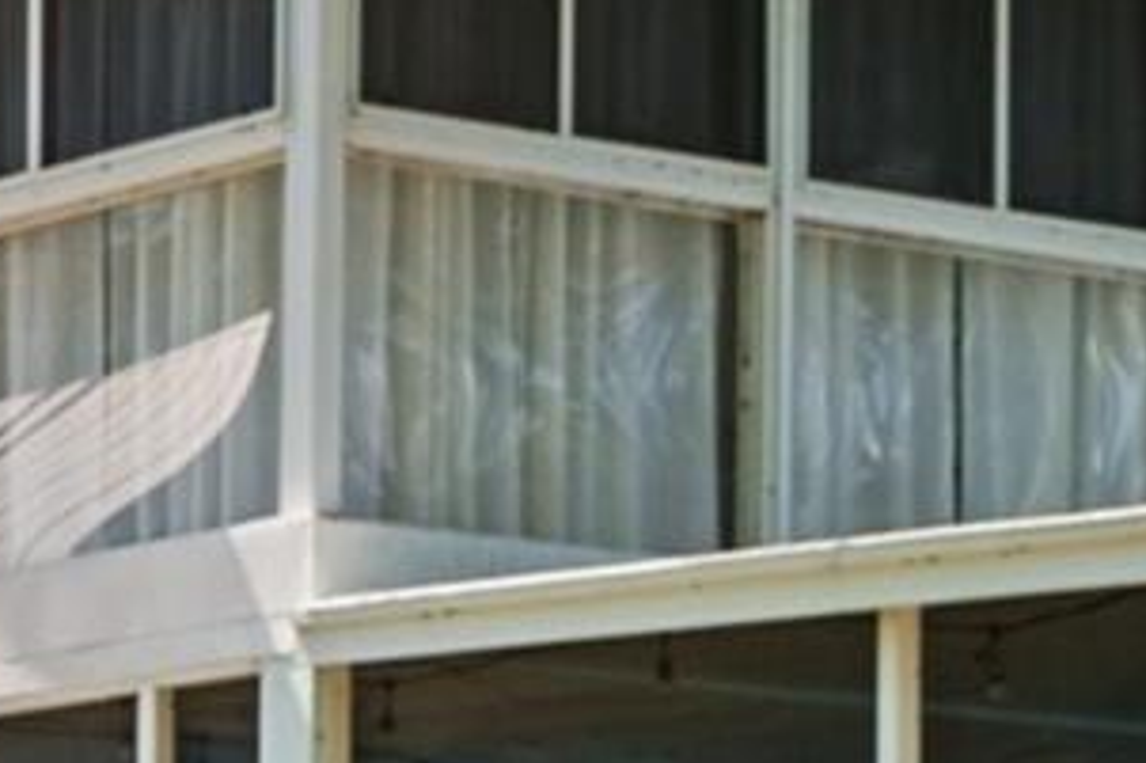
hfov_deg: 9.8
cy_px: 1518
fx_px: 5727
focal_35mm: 180
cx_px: -1818
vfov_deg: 7.3
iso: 320
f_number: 8
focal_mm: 34
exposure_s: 1/320
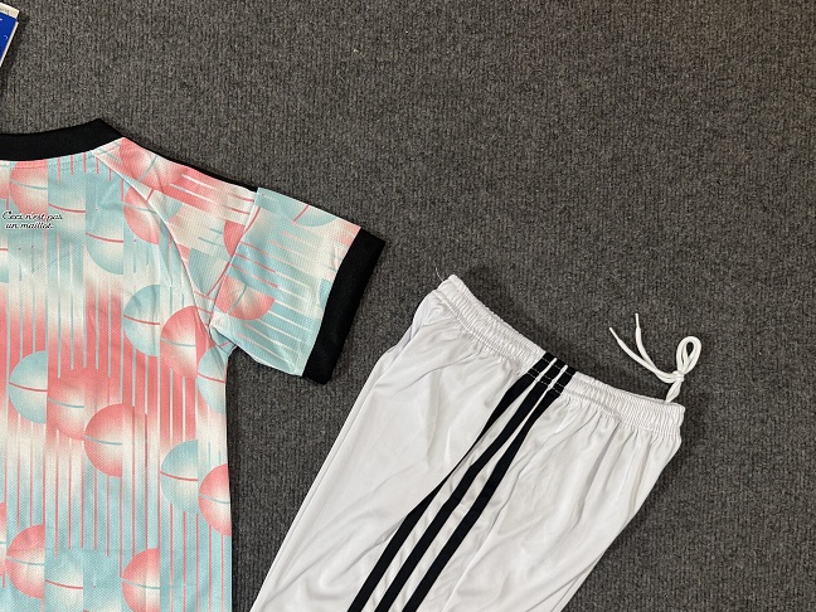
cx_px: 171
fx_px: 943
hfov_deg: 44.7
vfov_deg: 35.8
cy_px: 379
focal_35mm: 40
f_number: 1.78
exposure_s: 1/50
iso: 200
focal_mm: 6.76
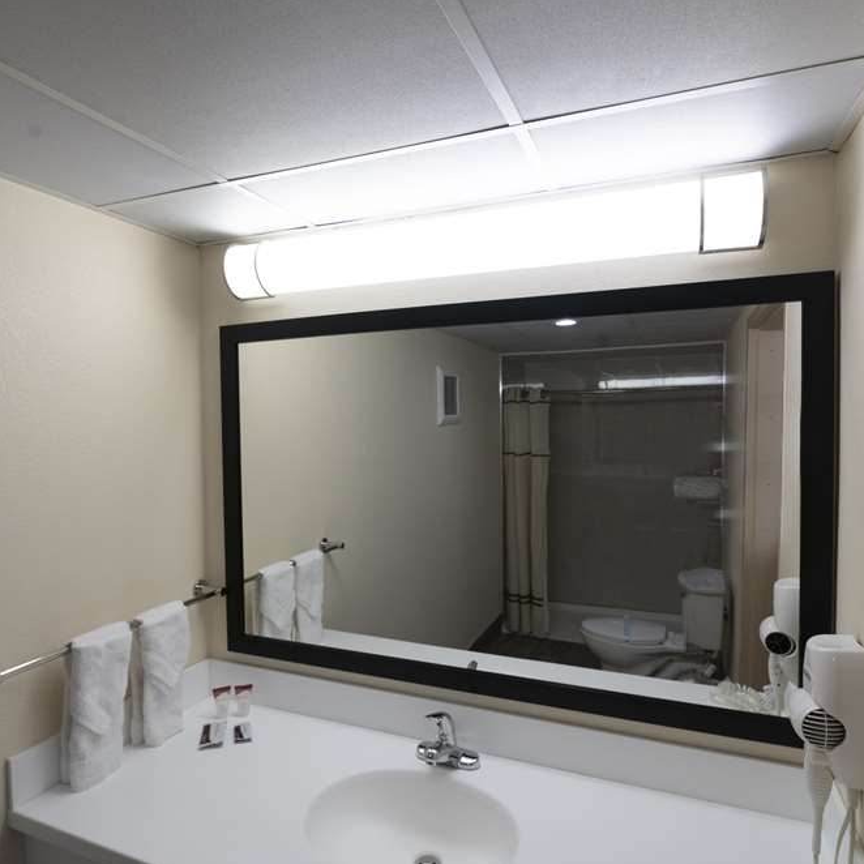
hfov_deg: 72.1
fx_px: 593
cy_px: 440
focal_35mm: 21
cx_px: 414
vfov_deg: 72.1
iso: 500
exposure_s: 1/250
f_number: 6.3
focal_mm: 16
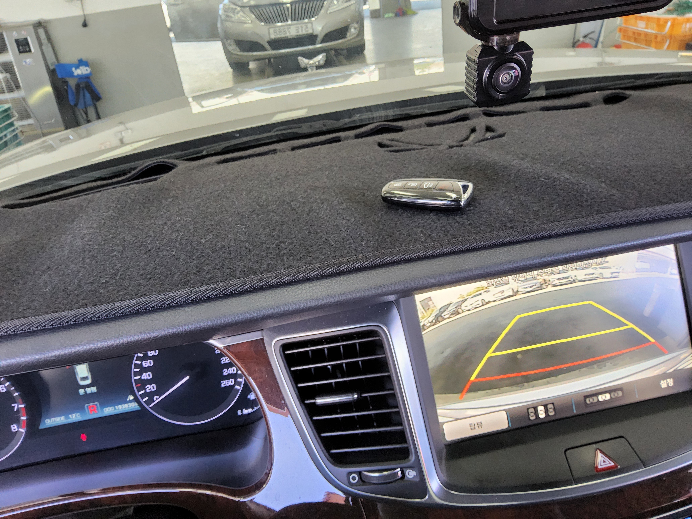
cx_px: 346
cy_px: 260
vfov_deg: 54.9
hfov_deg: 69.4
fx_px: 500
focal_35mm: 25
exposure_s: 1/120
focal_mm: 3.08
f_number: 2
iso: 640
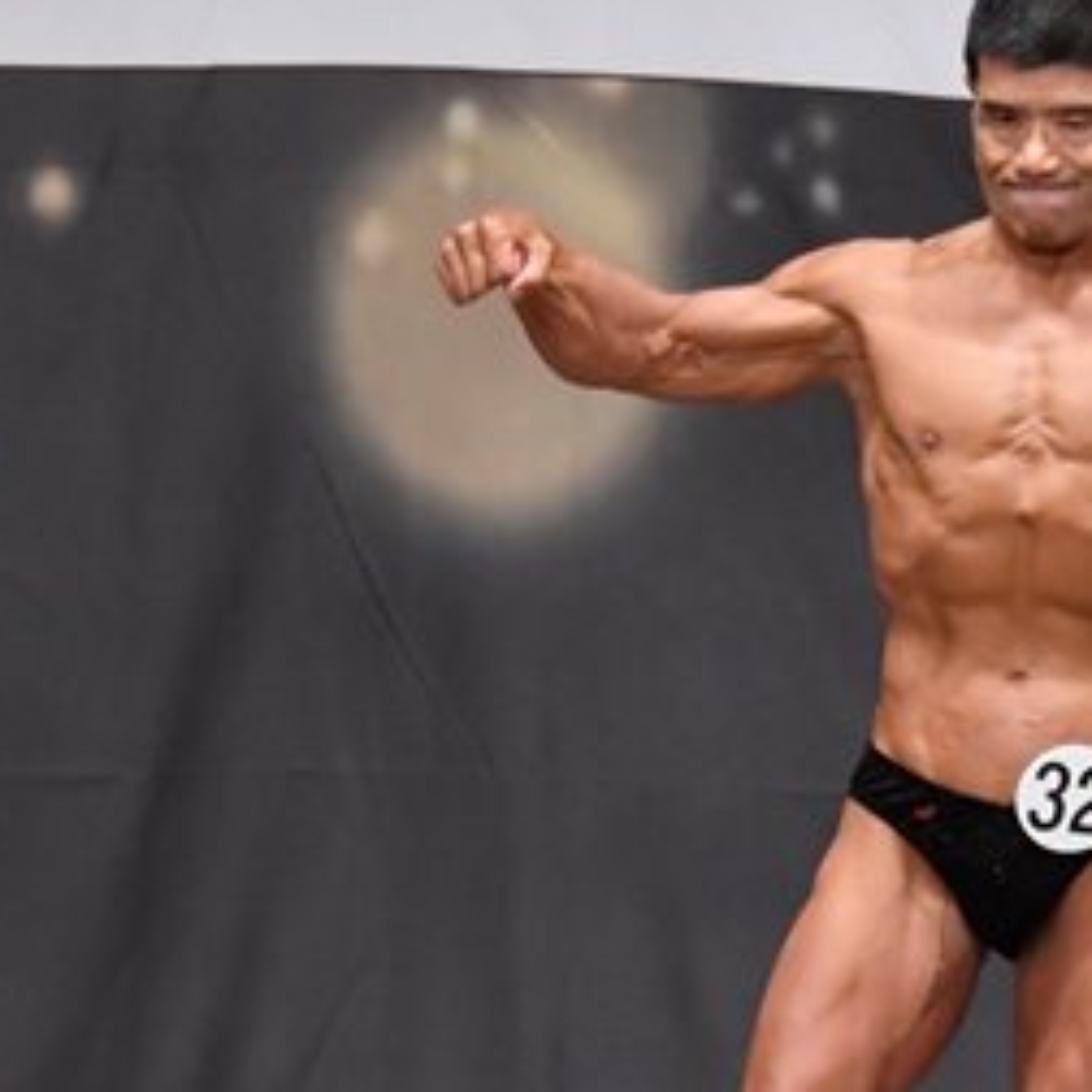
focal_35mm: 567
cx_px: 1064
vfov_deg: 3.1
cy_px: 789
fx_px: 20236
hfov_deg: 3.1
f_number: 5.6
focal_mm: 145
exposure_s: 1/400
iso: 6400
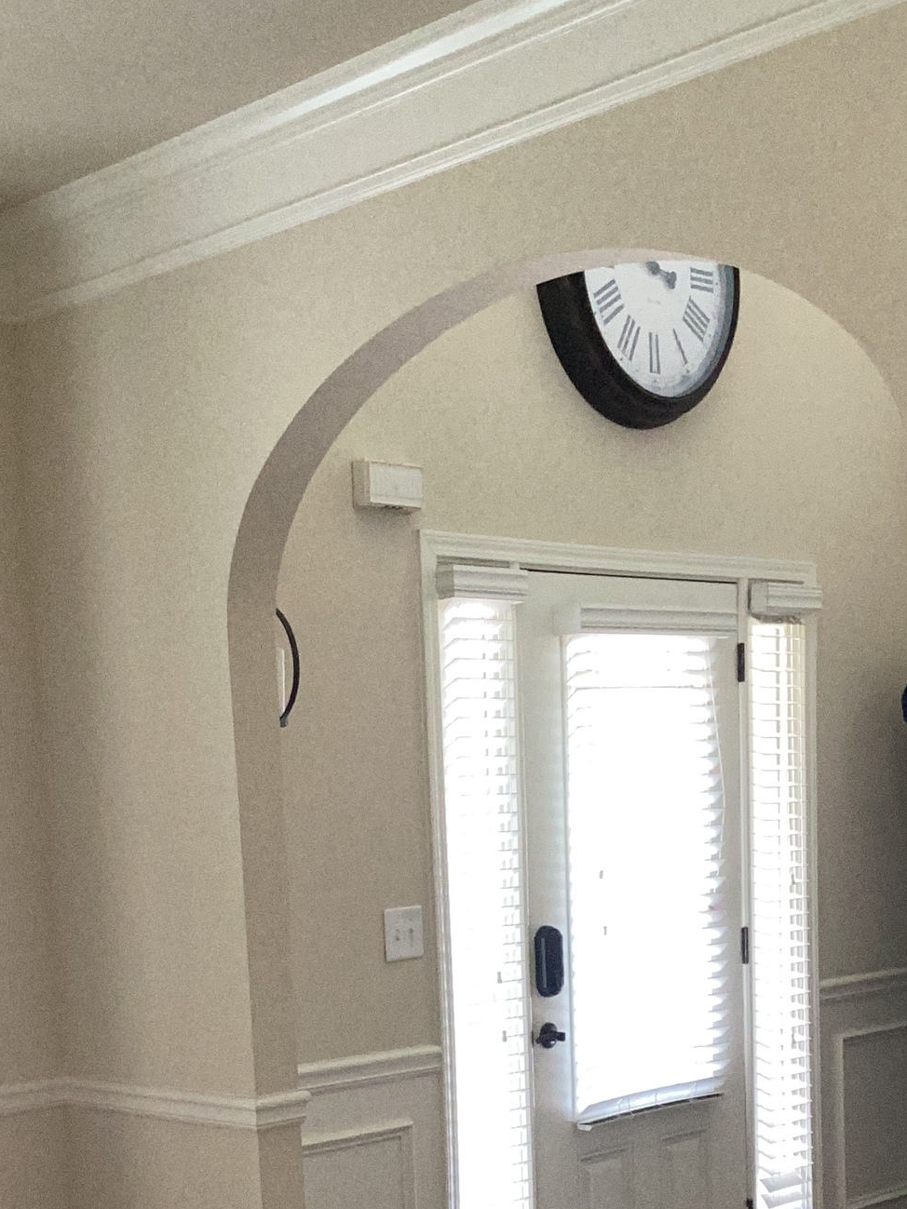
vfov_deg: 33.6
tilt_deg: -7.8
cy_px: 1014
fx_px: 1922
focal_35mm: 55
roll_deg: +3.0
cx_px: 324
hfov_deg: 26.4
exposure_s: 1/60
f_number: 2.4
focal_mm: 3.3
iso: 160
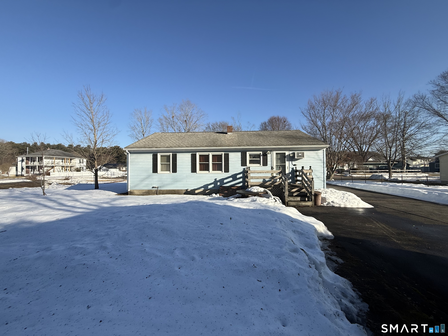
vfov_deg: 85.7
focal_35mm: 14
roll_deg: +0.1
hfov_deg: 102.1
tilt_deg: +0.9
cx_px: 224
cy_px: 168
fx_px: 181
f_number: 2.2
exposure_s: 1/1795
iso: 50
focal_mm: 2.22
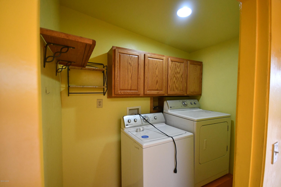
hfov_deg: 100.4
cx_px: 140
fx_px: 117
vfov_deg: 77.3
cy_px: 94
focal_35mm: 15
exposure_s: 1/125
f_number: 4
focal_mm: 10
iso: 3200
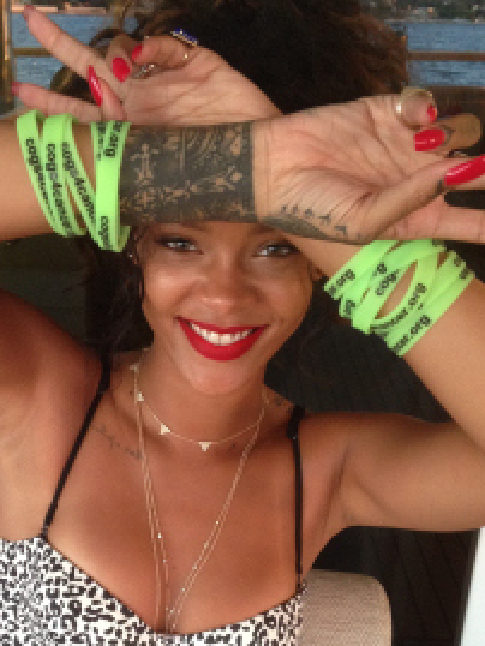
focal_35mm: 55
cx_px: 157
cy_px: 494
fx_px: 1027
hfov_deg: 26.4
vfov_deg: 34.1
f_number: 2.4
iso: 200
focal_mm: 4.12
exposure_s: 1/20
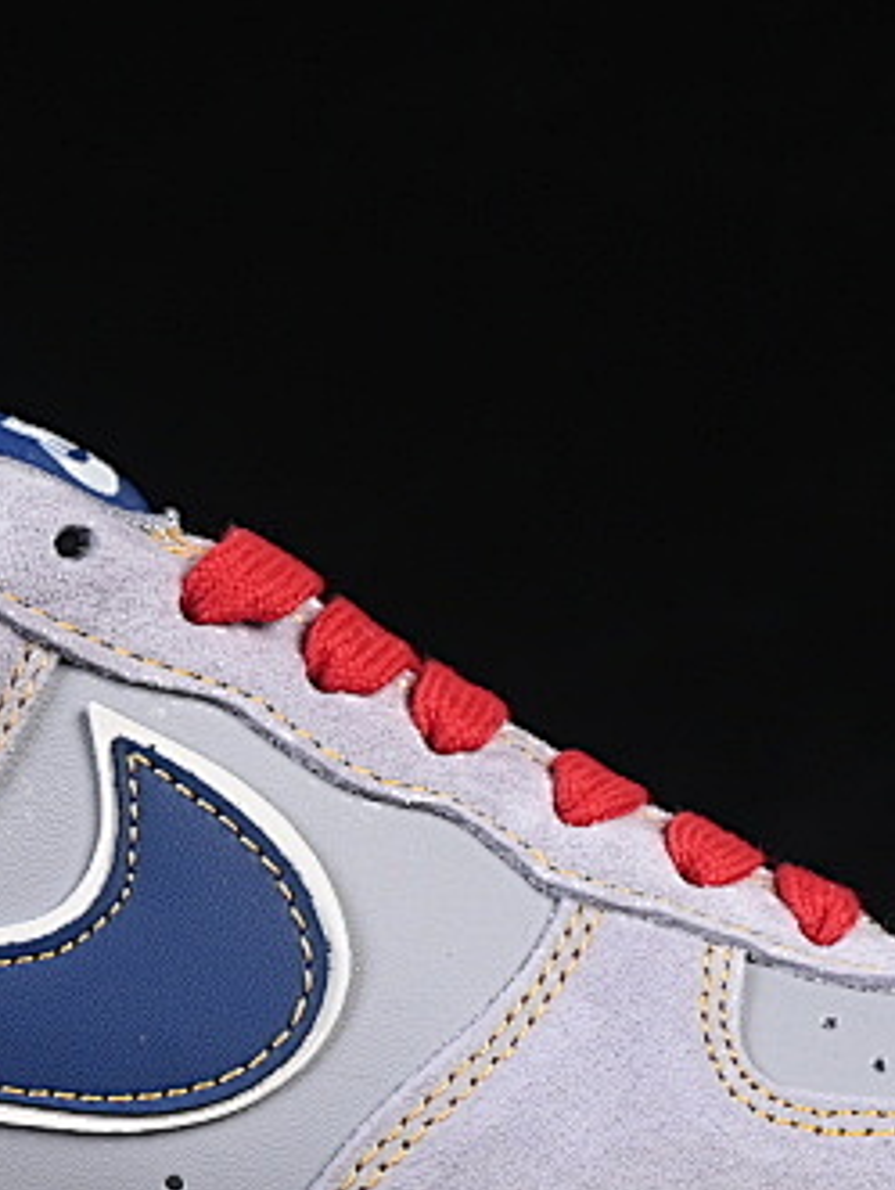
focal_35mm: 235
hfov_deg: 6.3
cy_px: 802
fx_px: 8086
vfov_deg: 8.4
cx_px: 248
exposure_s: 1/80
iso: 160
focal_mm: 50
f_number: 7.1
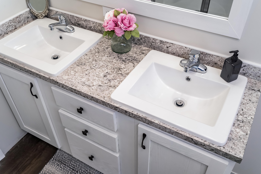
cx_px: 130
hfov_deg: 57.2
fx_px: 239
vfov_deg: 40.0
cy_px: 87
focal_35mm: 33
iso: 1250
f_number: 9
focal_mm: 33
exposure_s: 1/125
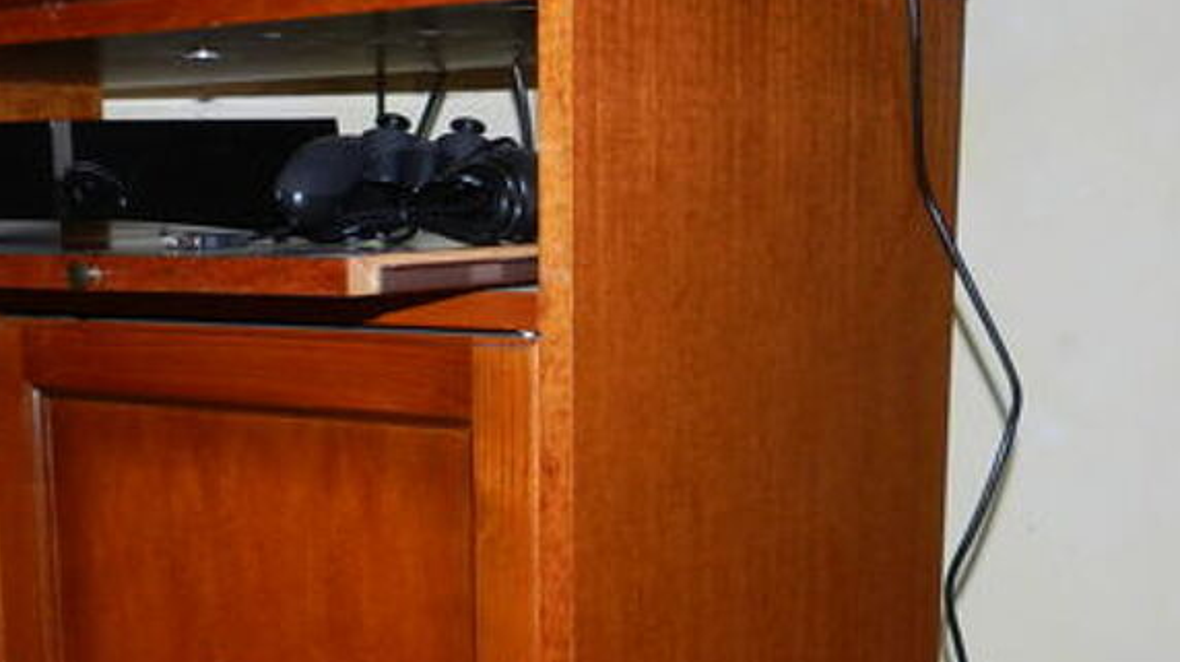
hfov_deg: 34.1
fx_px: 1908
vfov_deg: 19.3
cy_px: 625
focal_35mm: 61
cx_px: 404
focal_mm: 5.6
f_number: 3.7
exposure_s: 1/30
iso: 200
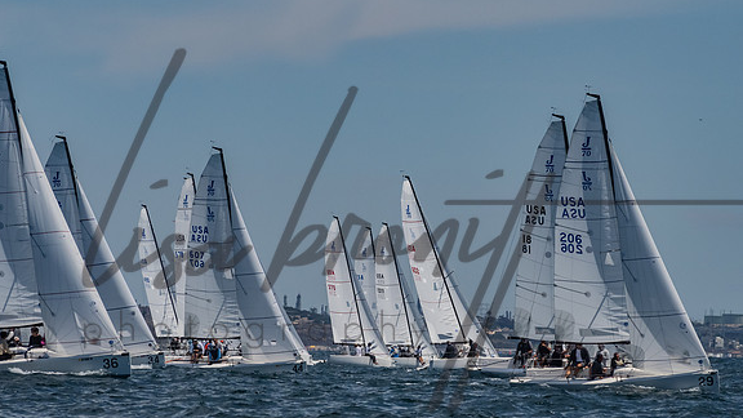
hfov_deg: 6.8
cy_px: 232
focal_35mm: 316
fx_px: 6226
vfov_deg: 3.8
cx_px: 370
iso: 640
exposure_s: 1/1600
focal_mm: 200
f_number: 14
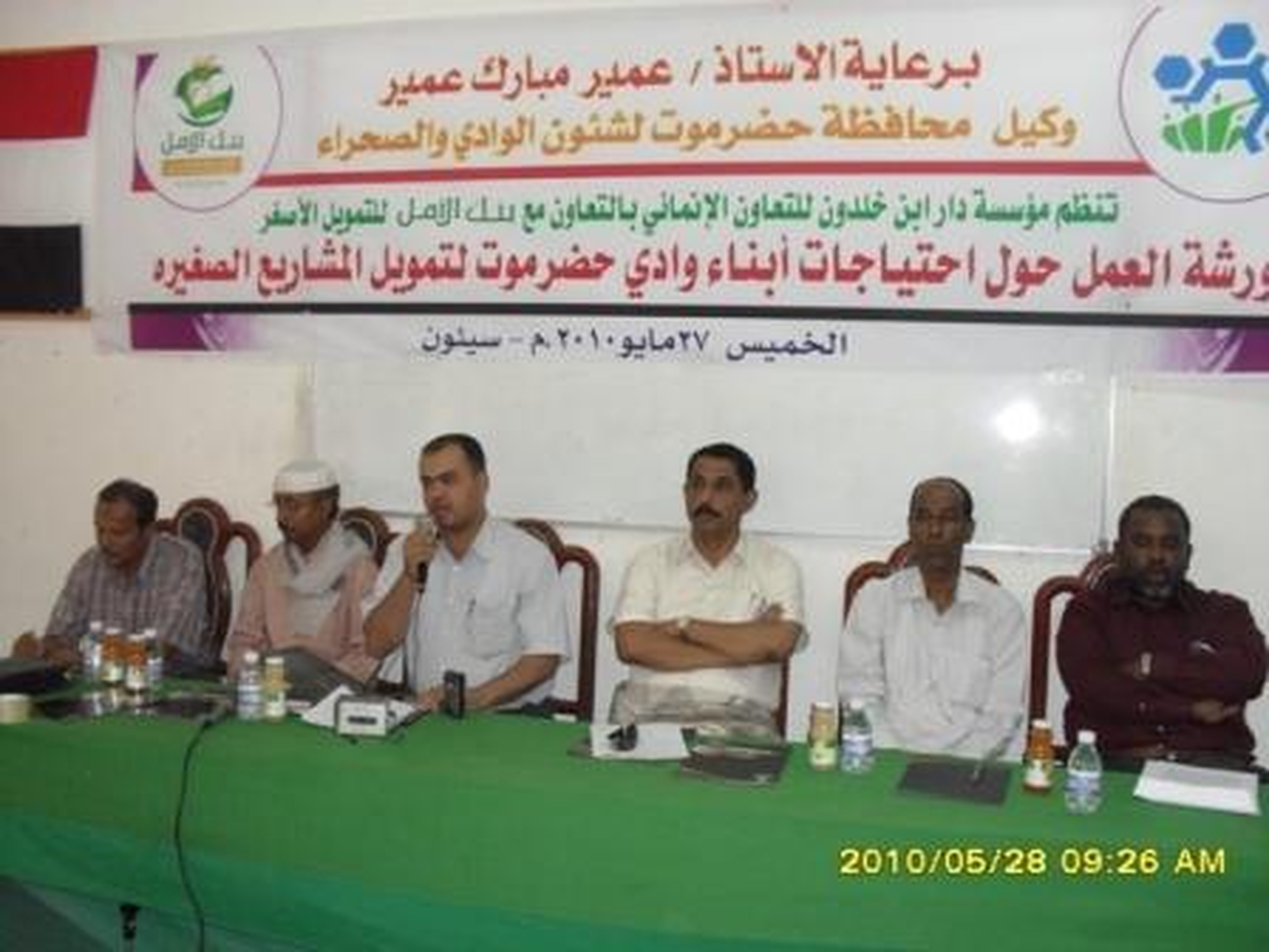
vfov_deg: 40.7
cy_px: 476
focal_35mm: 35
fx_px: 1283
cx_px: 634
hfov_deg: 52.6
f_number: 3.2
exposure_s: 1/45
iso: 200
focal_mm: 6.3
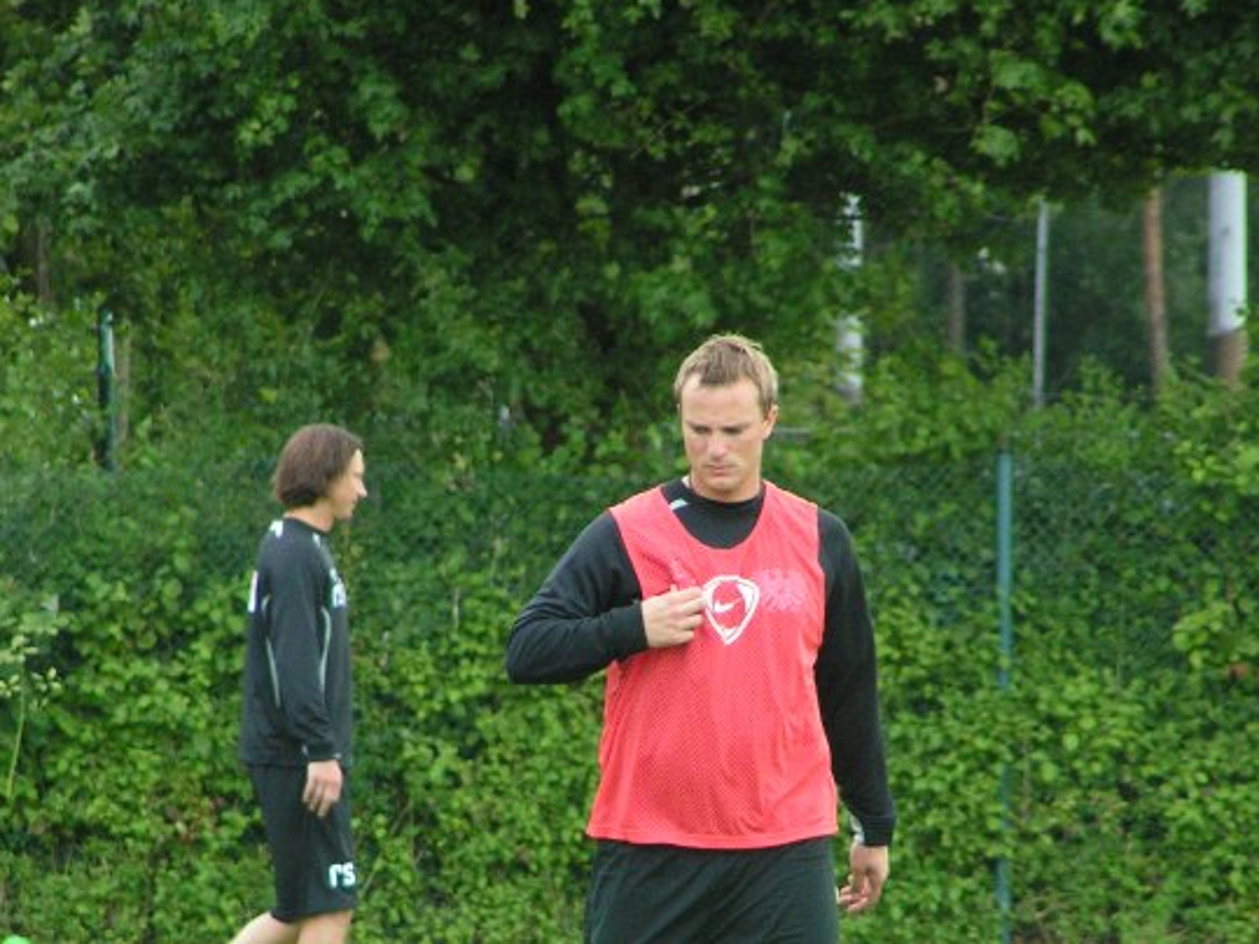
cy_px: 675
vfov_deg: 2.6
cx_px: 575
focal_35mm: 564
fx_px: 20508
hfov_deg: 3.5
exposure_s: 1/400
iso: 200
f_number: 3.5
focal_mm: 58
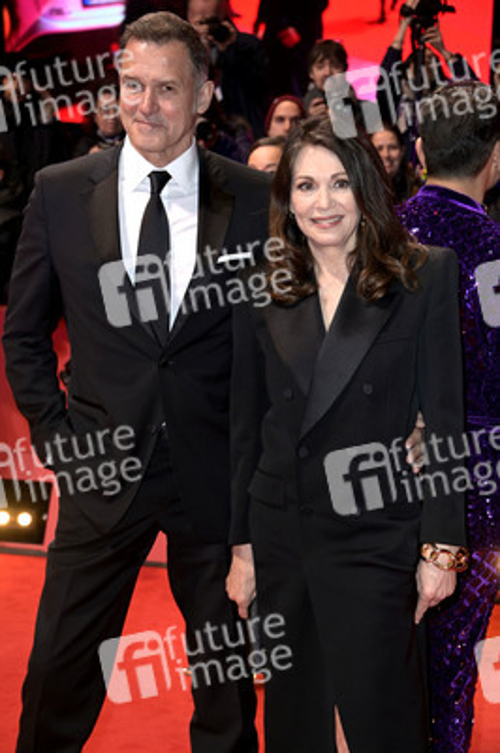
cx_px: 250
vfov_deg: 28.9
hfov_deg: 19.4
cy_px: 376
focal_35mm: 70
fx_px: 1461
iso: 1000
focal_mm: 70
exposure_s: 1/160
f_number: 5.6
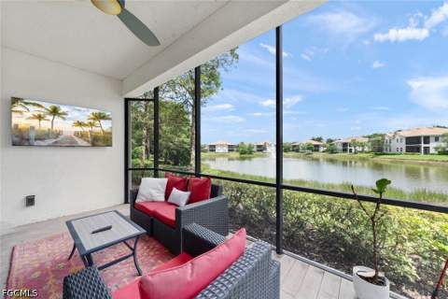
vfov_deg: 85.4
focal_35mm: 13
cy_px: 150
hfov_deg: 108.3
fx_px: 162
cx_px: 224
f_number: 11
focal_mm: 13
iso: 400
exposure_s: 1/13
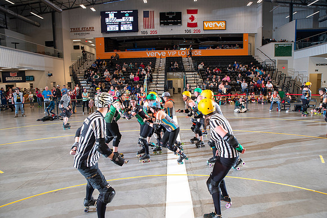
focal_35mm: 24
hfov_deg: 73.7
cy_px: 109
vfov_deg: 53.2
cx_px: 164
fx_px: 218
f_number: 5.6
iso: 640
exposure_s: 1/160
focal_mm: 24
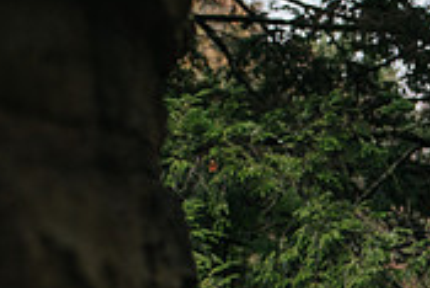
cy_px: 396
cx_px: 663
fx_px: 1506
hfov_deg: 15.0
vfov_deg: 10.6
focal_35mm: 126
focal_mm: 35
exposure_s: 1/320
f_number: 3.2
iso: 800
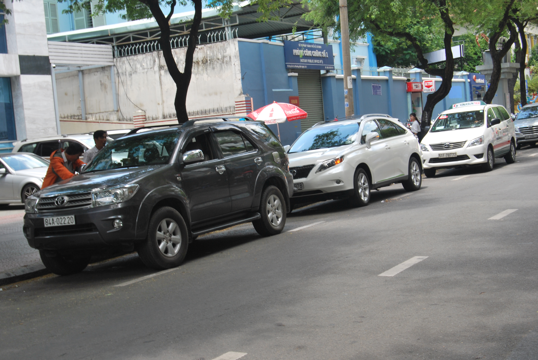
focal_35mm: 57
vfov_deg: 23.8
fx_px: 853
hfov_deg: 35.0
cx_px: 269
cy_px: 180
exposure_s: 1/50
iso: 160
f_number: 5
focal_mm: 38
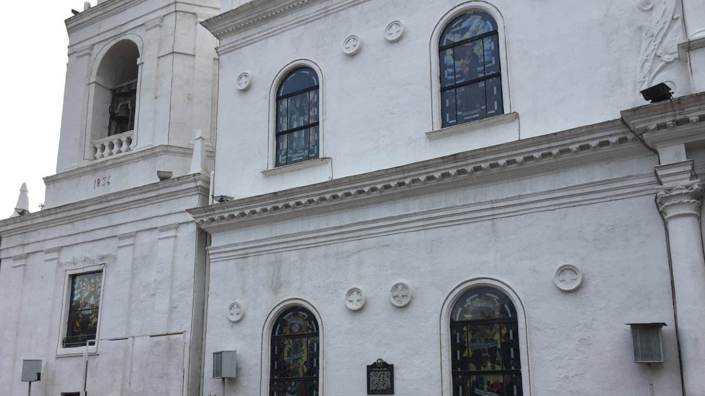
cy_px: 260
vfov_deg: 36.3
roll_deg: -0.6
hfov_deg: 61.0
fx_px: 598
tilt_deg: +13.8
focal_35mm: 32
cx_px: 356
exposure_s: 1/430
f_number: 2.2
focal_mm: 4.15
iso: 32
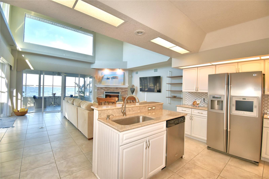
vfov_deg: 77.3
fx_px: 112
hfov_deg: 100.4
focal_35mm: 15
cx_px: 134
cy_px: 90
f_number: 4.5
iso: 180
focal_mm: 10
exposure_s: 1/60
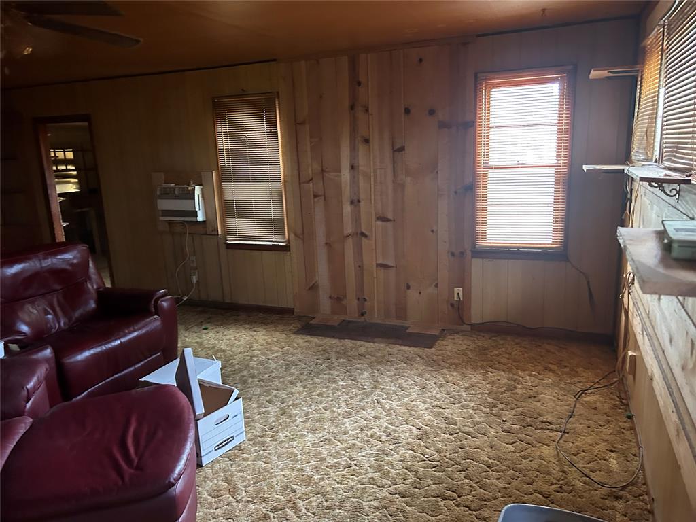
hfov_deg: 67.3
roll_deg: +3.8
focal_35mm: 26
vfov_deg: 53.1
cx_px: 348
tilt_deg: -7.8
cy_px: 261
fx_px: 523
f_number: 1.5
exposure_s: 1/39
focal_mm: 5.7
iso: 640
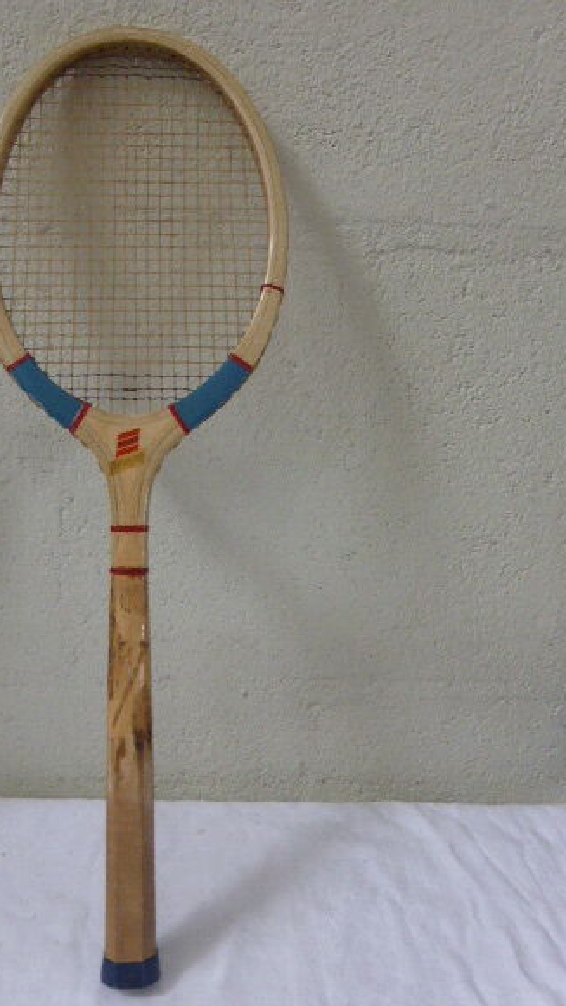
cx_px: 183
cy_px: 497
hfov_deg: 38.5
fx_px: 800
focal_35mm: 30
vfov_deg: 64.3
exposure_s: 1/125
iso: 320
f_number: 3.3
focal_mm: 4.3
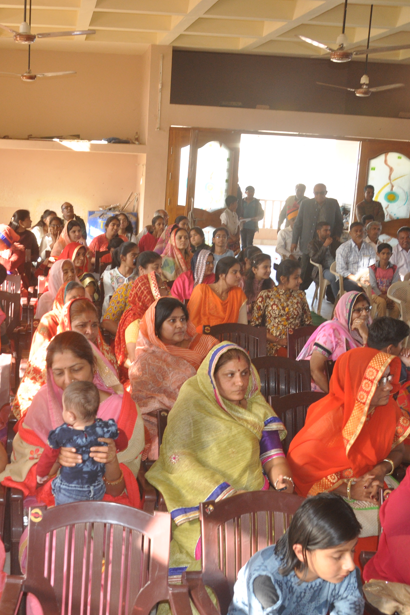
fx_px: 701
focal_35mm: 41
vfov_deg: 47.4
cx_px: 69
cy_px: 310
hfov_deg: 31.6
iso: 640
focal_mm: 18
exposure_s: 1/50
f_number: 5
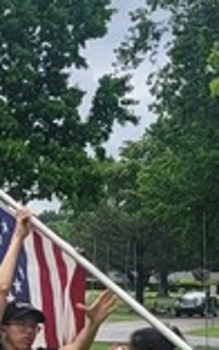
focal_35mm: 180
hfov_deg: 7.1
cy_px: 301
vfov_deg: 11.6
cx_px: -159
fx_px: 1720
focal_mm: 5.4
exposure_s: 1/1672
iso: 40
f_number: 1.8
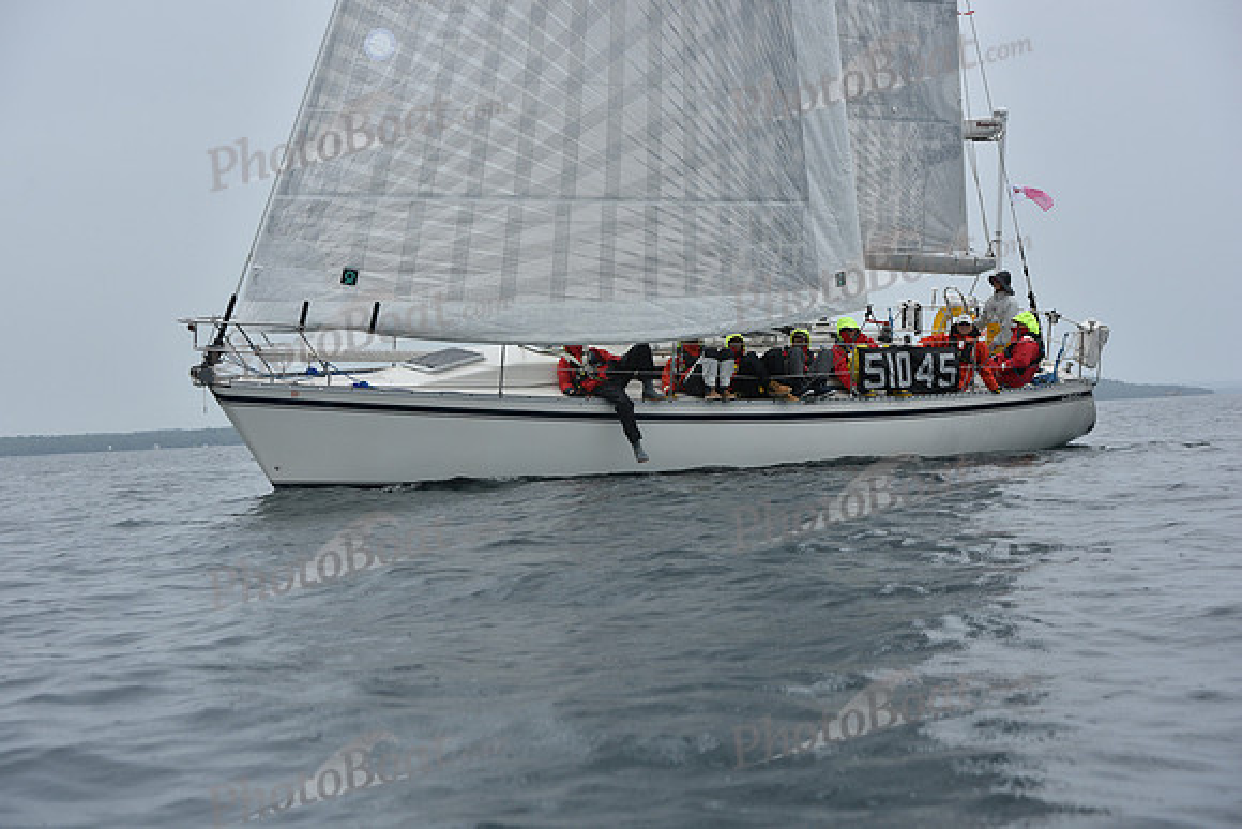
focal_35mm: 70
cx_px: 621
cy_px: 414
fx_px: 2415
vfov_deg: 19.5
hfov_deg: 28.8
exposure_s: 1/800
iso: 250
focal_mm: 70
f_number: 7.1
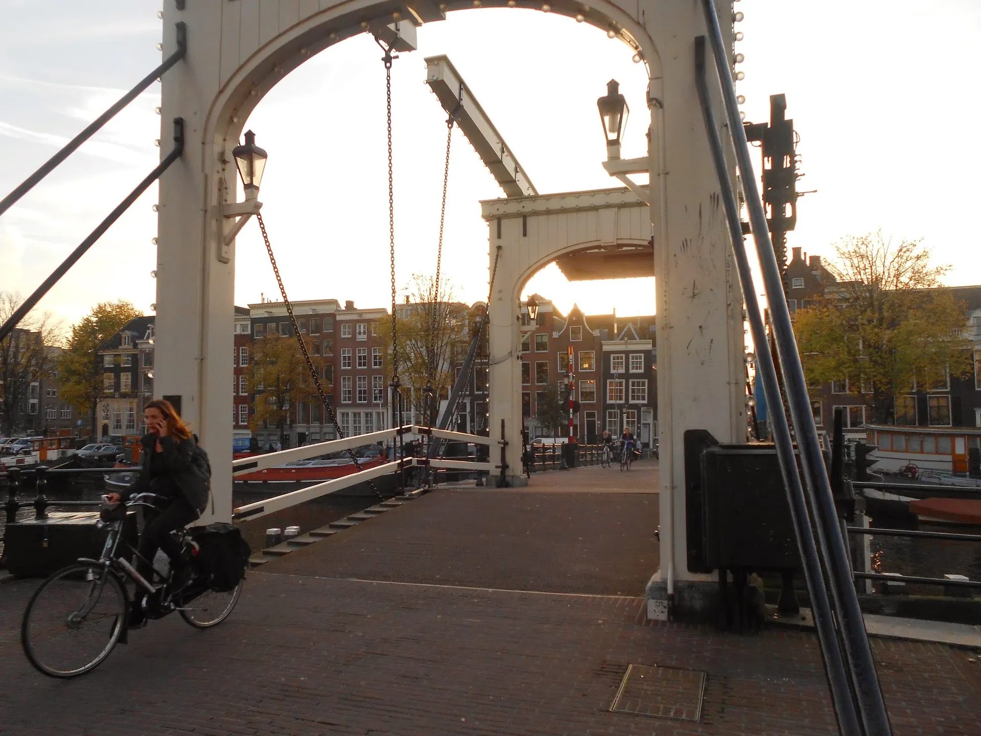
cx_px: 490
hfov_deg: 67.3
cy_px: 368
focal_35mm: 26
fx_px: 737
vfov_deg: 53.1
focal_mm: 4.6
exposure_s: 1/250
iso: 125
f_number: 3.5
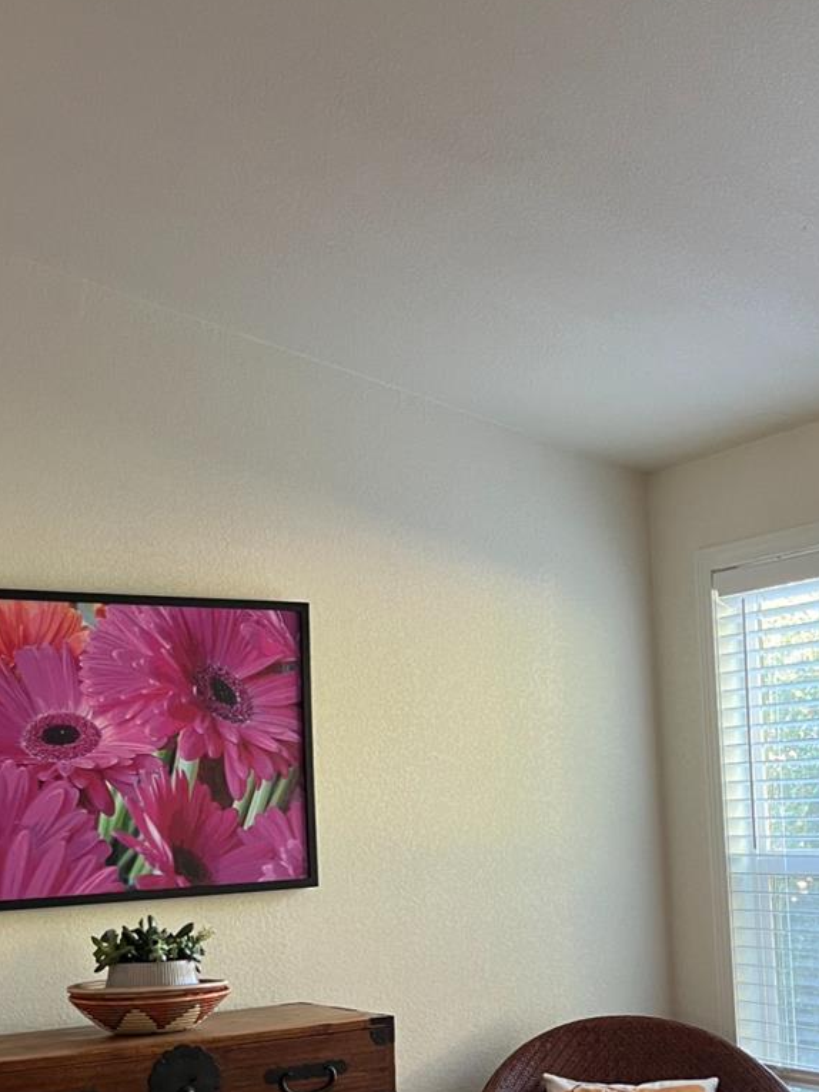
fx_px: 1608
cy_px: 754
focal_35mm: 51
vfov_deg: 37.0
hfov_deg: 28.5
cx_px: 497
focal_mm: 5.1
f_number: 1.6
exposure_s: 1/60
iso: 160
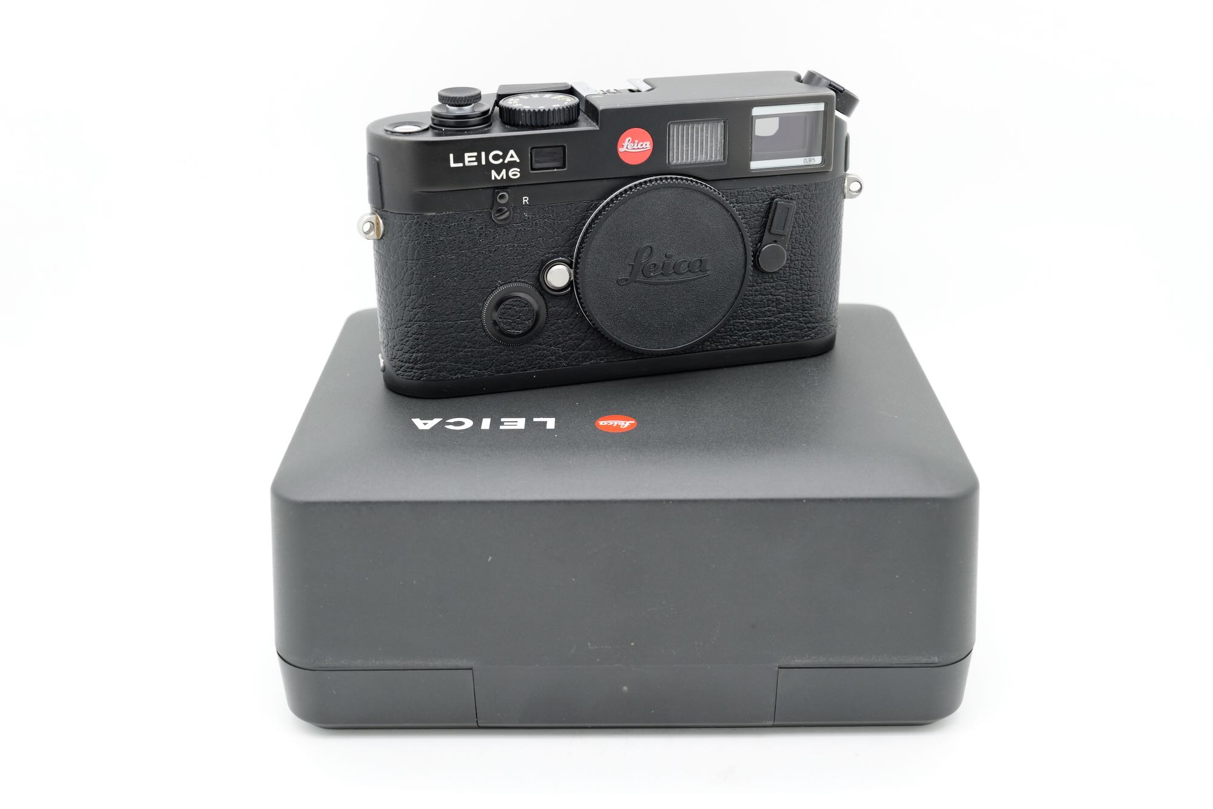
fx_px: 1449
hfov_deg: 45.4
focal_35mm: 43
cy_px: 404
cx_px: 606
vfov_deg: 31.2
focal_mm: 43
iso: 800
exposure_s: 1/60
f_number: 8
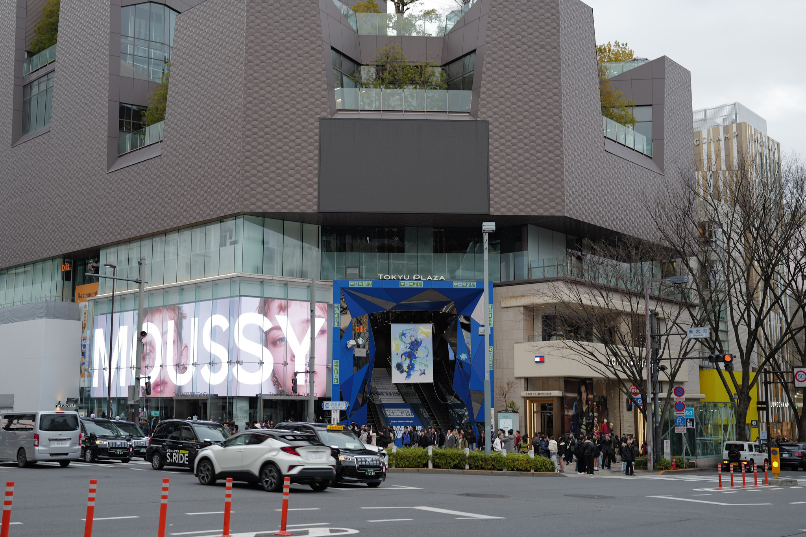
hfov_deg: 45.5
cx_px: 403
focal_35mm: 43
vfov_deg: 31.2
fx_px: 962
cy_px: 268
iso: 100
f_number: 3.2
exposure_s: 1/100
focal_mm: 43
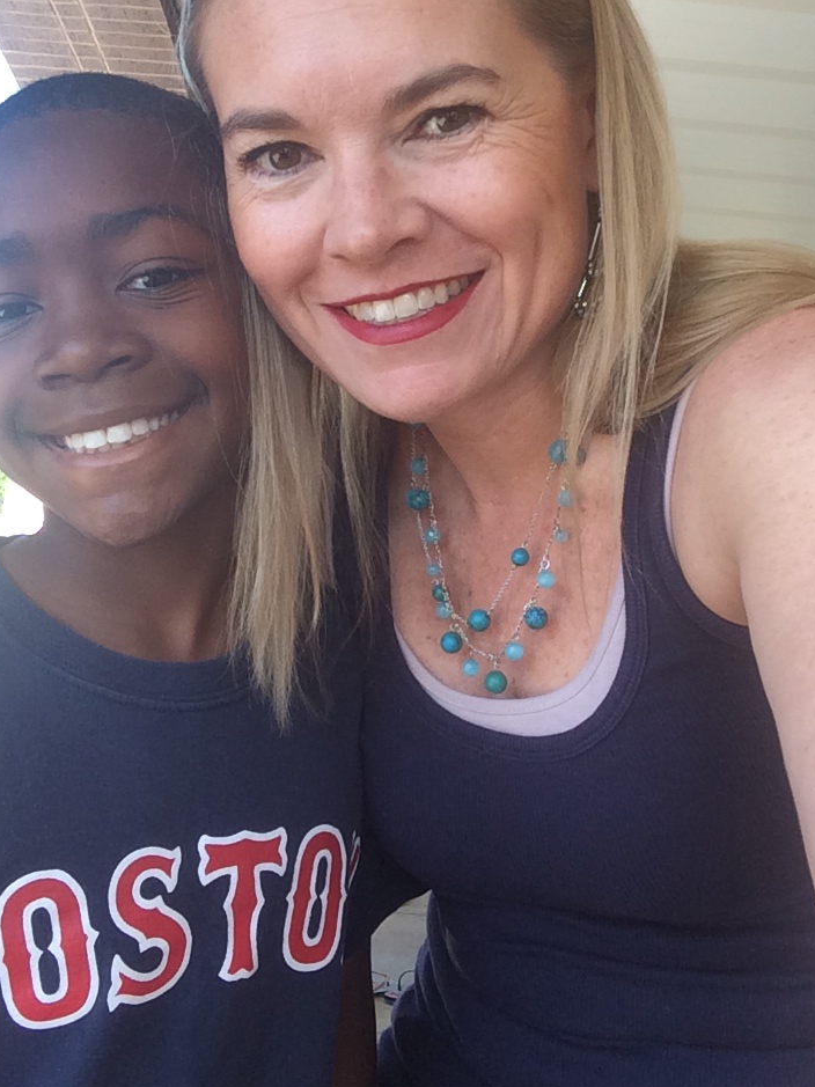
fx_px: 1413
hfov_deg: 32.1
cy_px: 453
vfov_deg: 41.9
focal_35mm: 45
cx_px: 357
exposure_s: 1/174
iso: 50
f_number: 2.4
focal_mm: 2.15
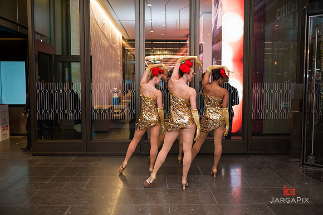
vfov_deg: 37.8
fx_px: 314
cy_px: 108
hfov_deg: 54.5
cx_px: 162
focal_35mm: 35
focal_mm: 35
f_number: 3.2
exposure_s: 1/160
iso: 400
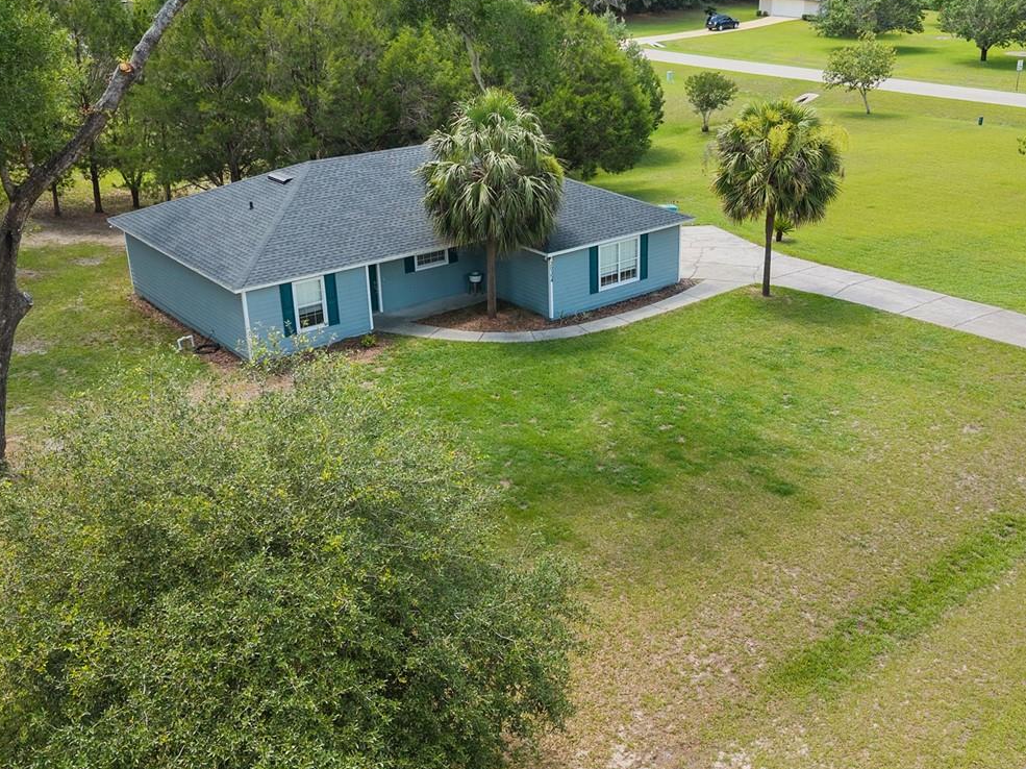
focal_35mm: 39
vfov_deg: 36.7
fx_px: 1156
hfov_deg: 47.6
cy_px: 326
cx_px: 617
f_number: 1.8
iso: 100
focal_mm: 8.67
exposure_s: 1/730
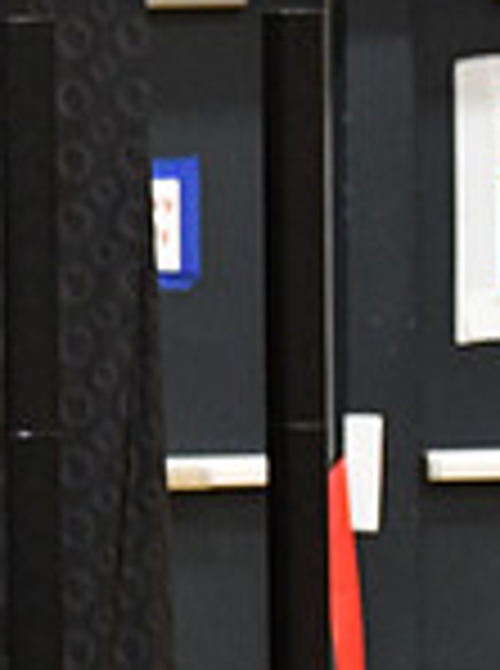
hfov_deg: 2.2
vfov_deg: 2.9
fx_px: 13075
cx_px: -730
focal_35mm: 676
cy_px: 411
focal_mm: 120
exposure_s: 1/800
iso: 5000
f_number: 2.8
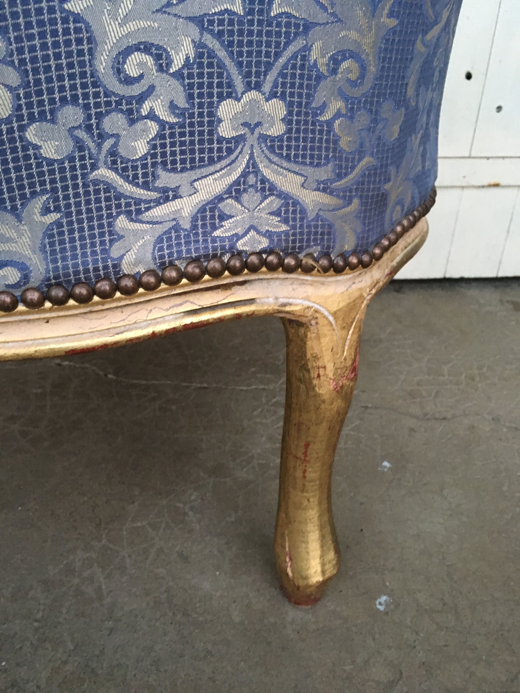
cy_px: 346
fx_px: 581
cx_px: 260
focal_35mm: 29
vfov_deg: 61.7
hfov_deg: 48.2
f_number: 2.2
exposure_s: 1/25
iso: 250
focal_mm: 4.15
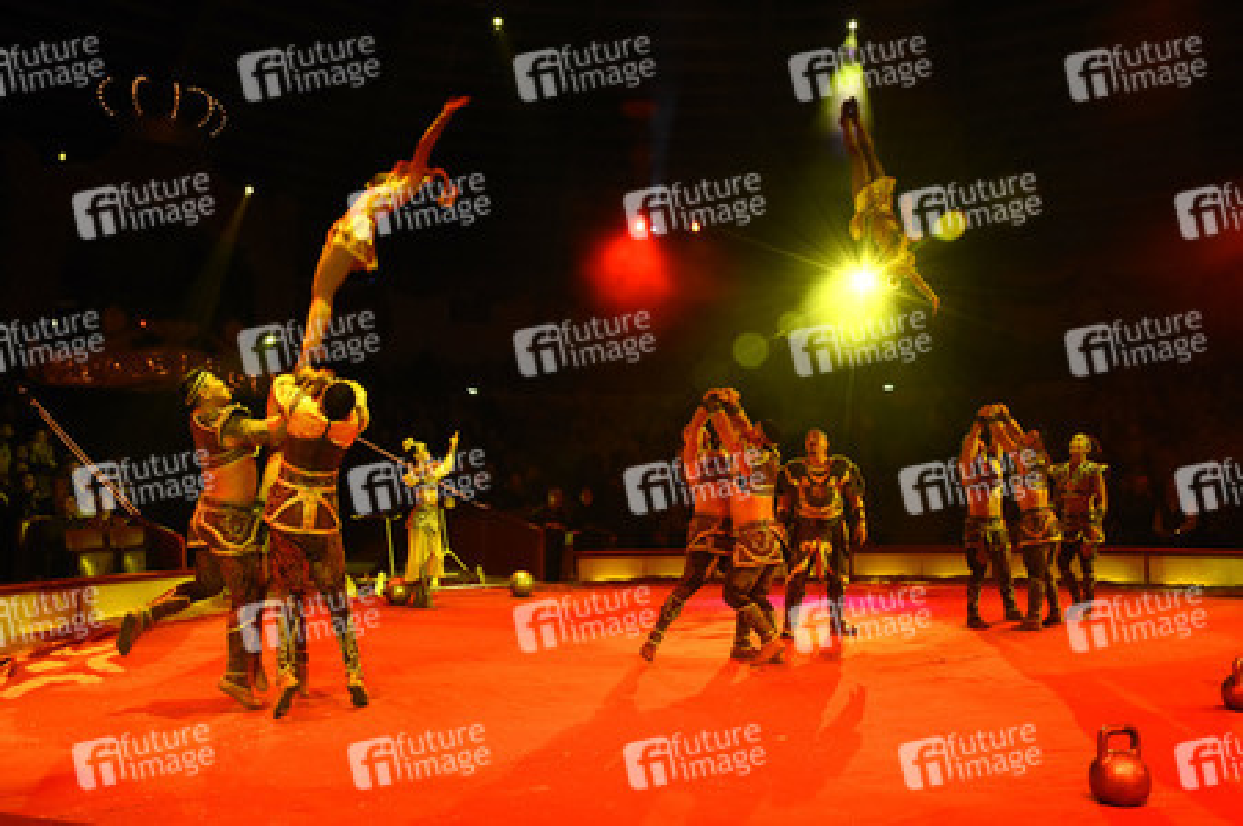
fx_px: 1035
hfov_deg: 62.0
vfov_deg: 43.5
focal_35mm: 30
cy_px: 413
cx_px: 622
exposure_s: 1/160
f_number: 6.3
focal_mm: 20
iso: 3200
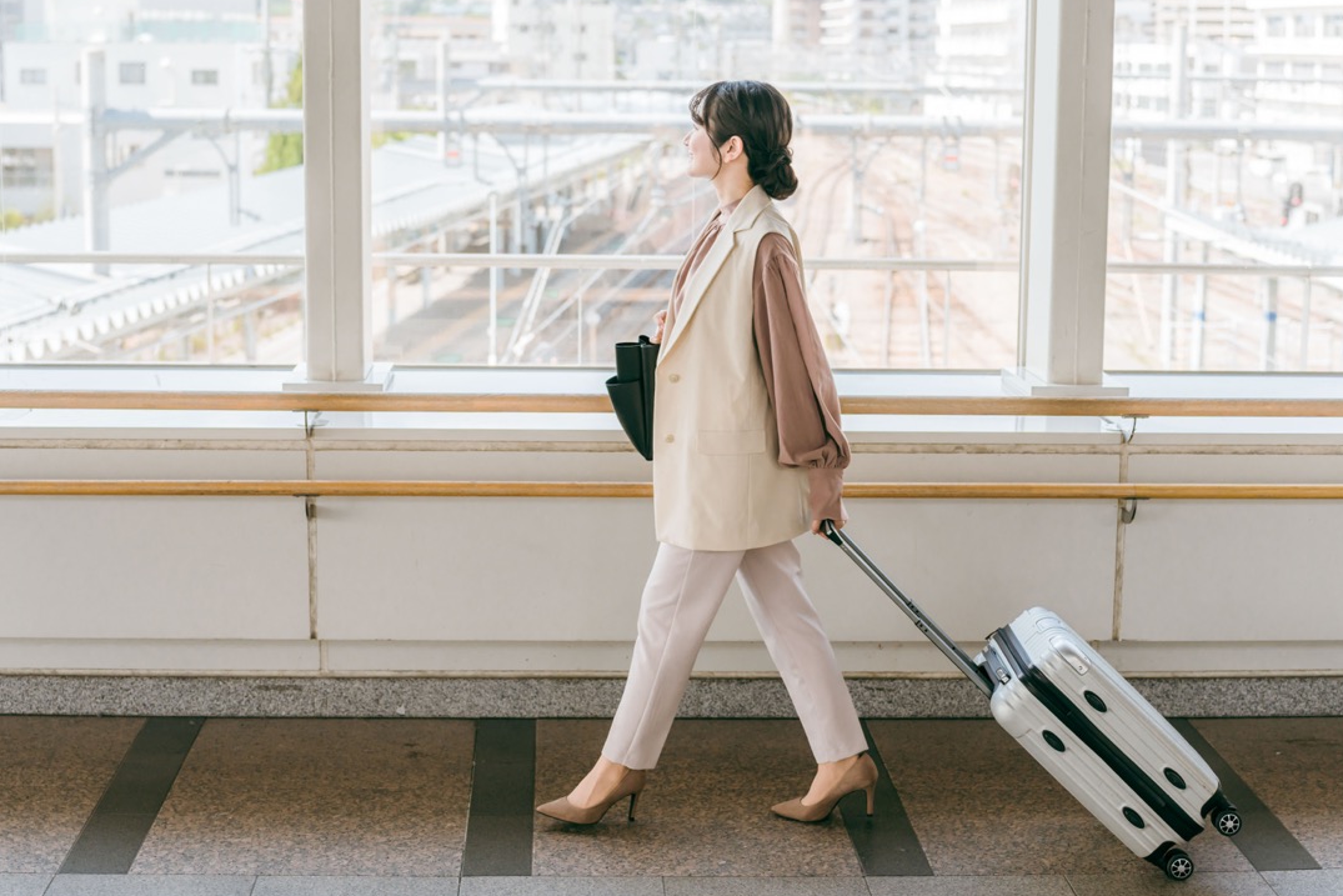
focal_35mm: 48
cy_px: 429
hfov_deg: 41.1
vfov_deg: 28.1
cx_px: 627
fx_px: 1791
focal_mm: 43
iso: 250
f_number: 2.8
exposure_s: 1/640
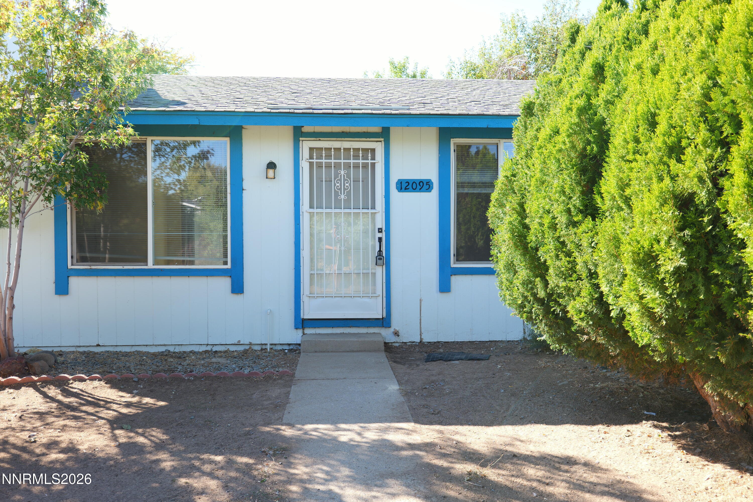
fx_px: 648
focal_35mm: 31
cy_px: 251
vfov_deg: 42.3
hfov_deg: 60.3
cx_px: 376
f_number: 5.6
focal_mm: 31
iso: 100
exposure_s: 1/60
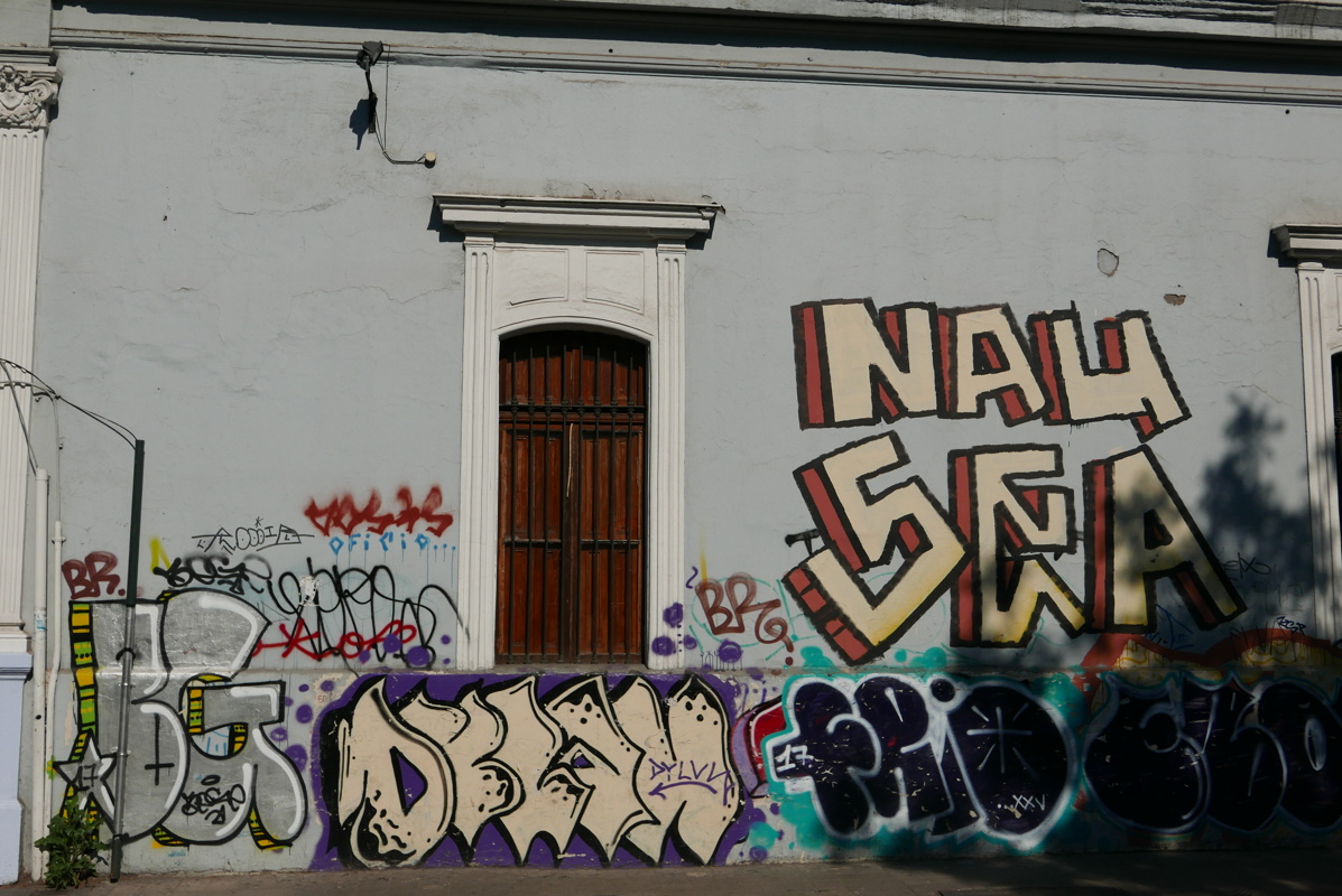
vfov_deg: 33.5
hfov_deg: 48.4
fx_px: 1492
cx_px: 671
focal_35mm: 40
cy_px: 448
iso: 200
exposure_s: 1/2500
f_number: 5.6
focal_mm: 17.9
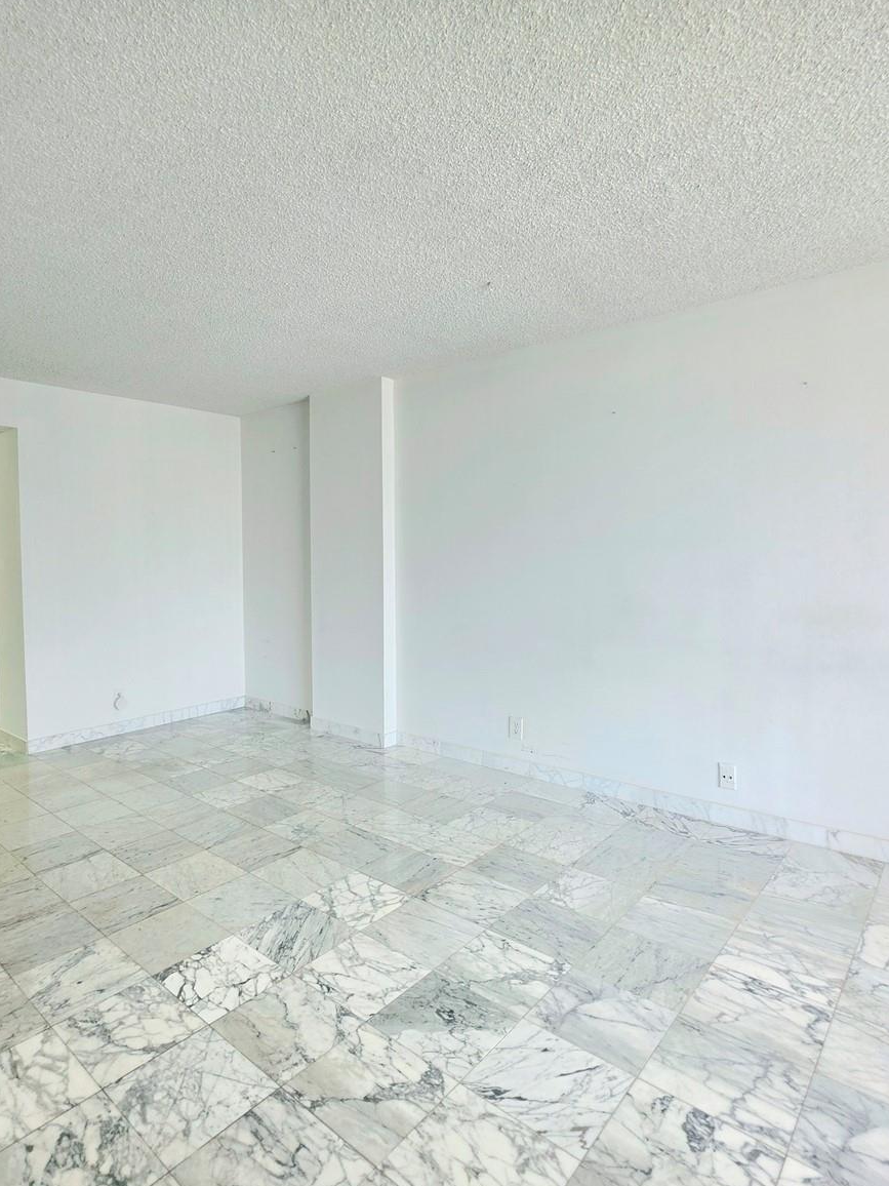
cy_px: 594
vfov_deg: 87.8
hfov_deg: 70.6
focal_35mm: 18
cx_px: 340
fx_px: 616
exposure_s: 1/120
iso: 50
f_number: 1.9
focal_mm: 2.2
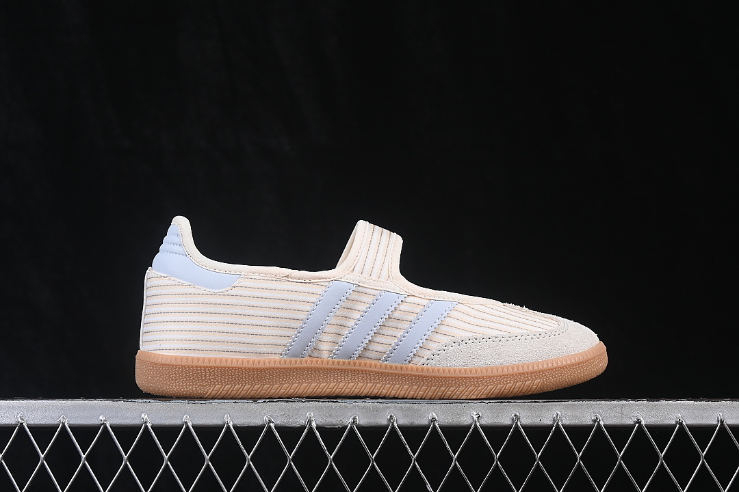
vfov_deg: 18.2
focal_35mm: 75
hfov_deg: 27.0
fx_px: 1539
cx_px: 370
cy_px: 246
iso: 160
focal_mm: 50
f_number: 8
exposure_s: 1/80
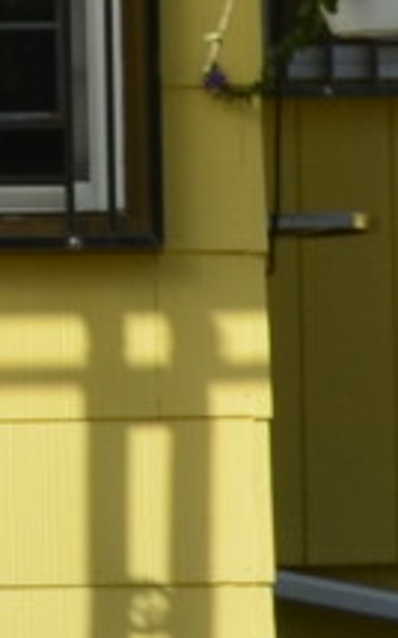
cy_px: -77
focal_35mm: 315
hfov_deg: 4.1
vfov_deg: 6.6
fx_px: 5478
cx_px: -558
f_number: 11
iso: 100
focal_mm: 18
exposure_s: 1/160
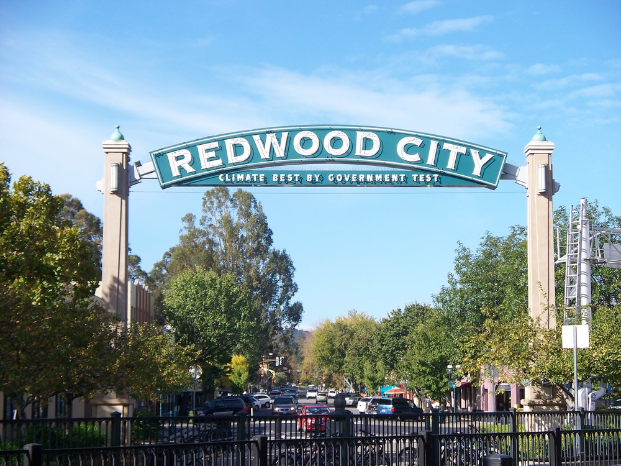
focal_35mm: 80
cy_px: 233
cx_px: 310
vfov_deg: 18.4
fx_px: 1435
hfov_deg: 24.4
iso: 80
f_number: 3.4
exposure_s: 1/640
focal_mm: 16.86
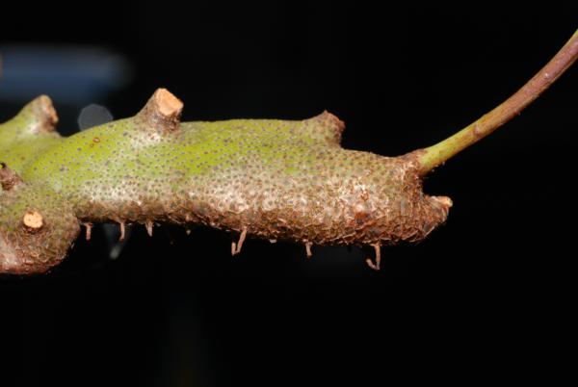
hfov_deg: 19.4
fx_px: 1688
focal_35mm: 105
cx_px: 289
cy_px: 194
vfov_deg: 13.1
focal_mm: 70
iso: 200
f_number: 18
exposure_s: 1/60
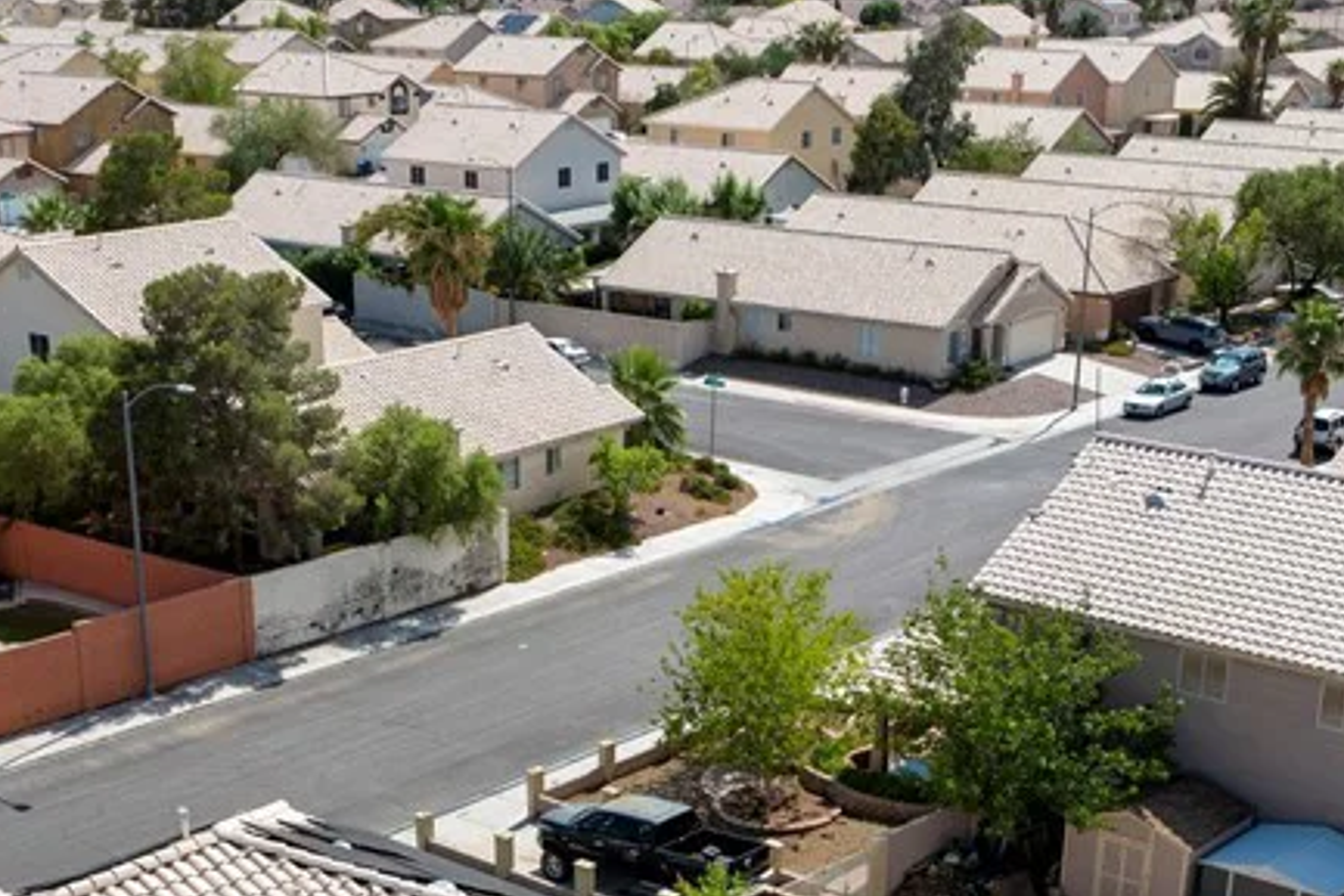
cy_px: 899
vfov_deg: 22.1
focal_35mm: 59
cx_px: 605
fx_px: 2203
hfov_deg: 33.9
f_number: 2.8
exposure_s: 1/100
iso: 100
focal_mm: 12.29
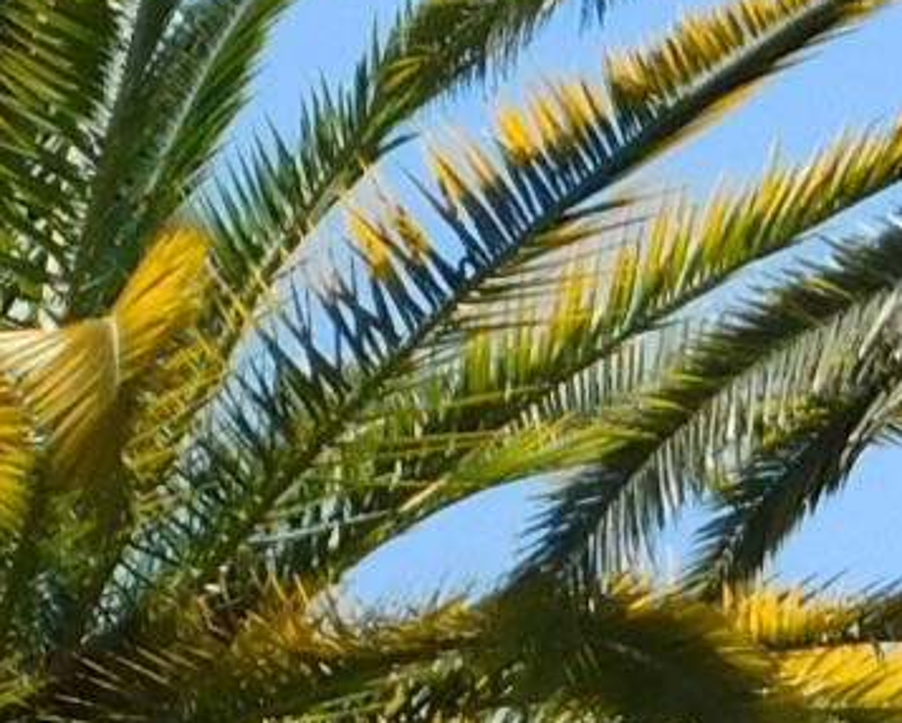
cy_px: 2000
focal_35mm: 295
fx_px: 7880
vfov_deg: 5.0
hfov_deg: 6.5
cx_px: 834
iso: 125
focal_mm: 6.3
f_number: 3.5
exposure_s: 1/1000
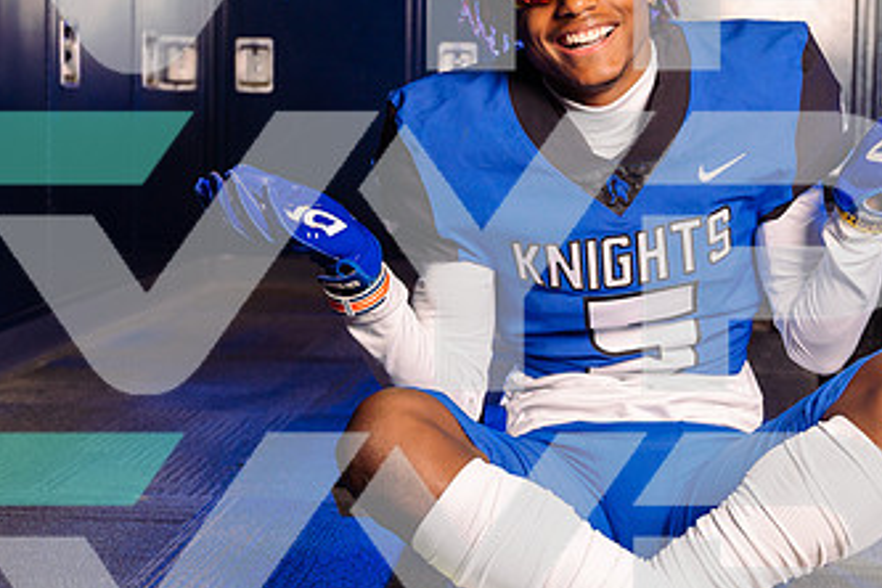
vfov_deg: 20.0
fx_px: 1666
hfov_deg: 29.4
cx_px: 591
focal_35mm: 68
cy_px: 253
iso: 320
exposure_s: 1/250
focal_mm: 39
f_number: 4.5
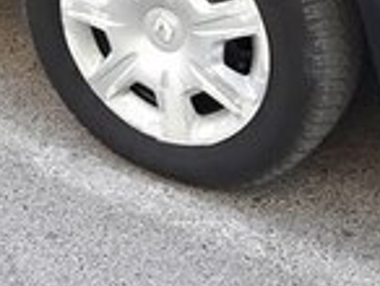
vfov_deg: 11.3
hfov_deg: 16.0
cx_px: 57
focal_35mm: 122
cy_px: -228
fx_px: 1341
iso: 40
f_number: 1.7
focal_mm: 3.71
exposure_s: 1/174
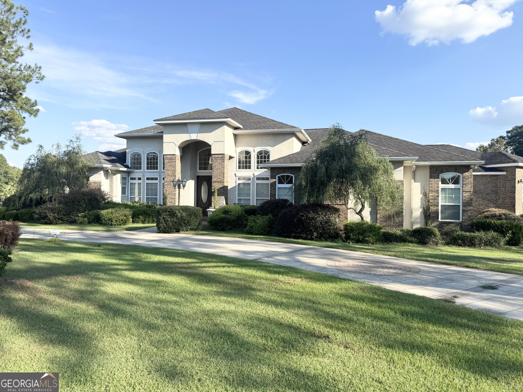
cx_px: 262
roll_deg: -0.2
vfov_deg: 56.8
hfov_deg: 71.6
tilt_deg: +0.4
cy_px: 196
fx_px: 363
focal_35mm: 24
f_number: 1.78
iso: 80
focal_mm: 6.76
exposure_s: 1/2959
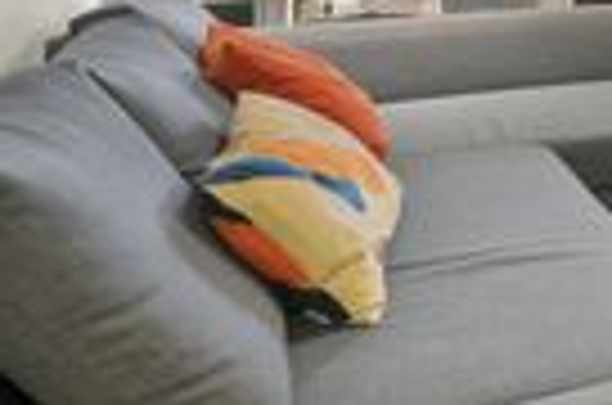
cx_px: 986
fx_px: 882
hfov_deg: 25.2
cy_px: -182
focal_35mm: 52
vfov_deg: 22.0
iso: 200
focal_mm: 10
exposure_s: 13
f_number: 11
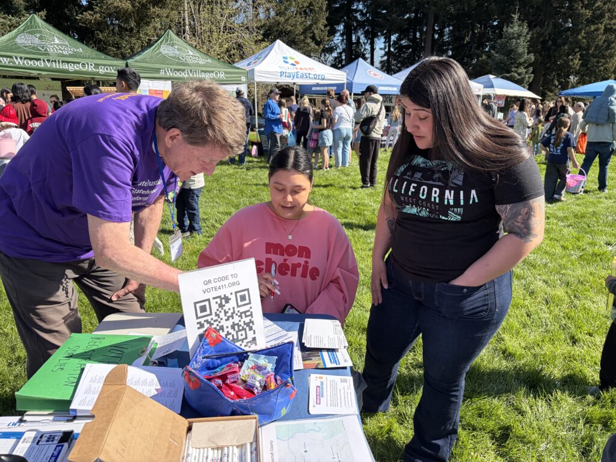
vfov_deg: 53.1
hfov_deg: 67.3
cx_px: 308
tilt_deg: -15.9
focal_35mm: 26
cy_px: 231
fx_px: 463
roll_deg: -0.1
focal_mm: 5.96
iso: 64
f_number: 1.6
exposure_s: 1/2283
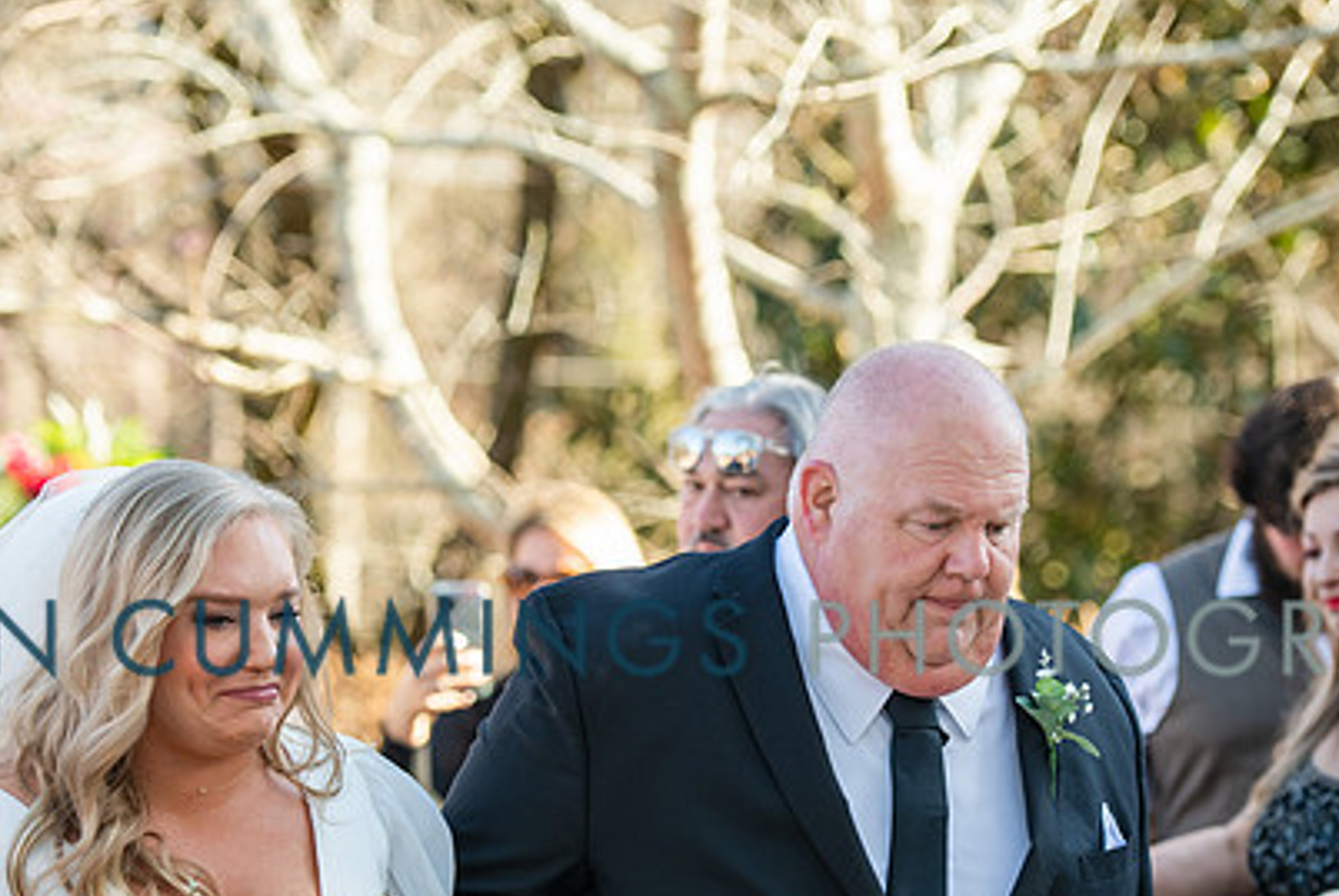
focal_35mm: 147
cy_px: 631
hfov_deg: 13.9
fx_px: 5473
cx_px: 693
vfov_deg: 9.3
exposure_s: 1/400
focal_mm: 102
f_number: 3.5
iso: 200
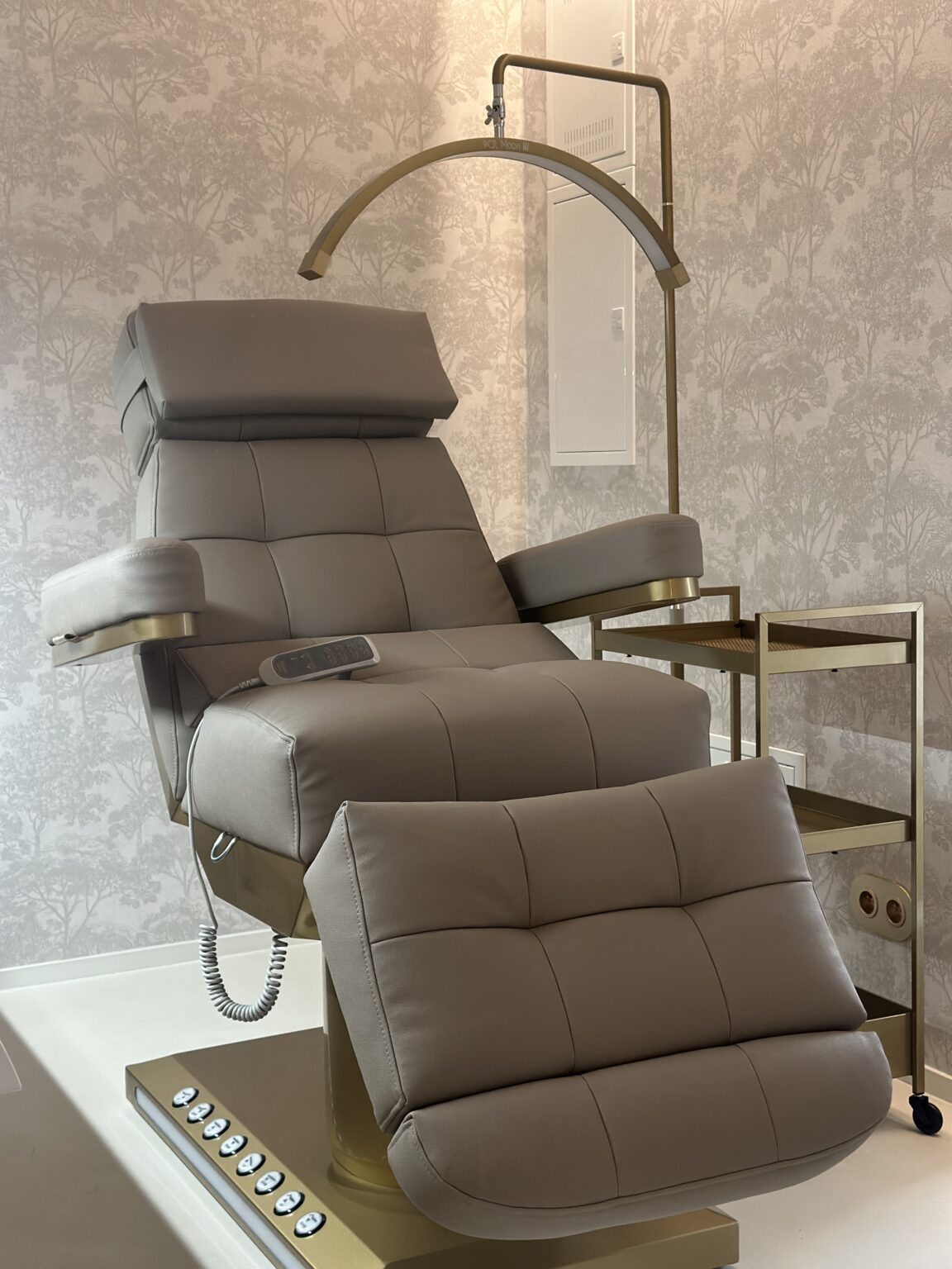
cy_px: 634
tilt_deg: -5.0
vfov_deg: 39.7
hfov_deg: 30.3
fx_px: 1760
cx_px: 476
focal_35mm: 48
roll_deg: -0.5
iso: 250
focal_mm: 6.86
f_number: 1.78
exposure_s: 1/60
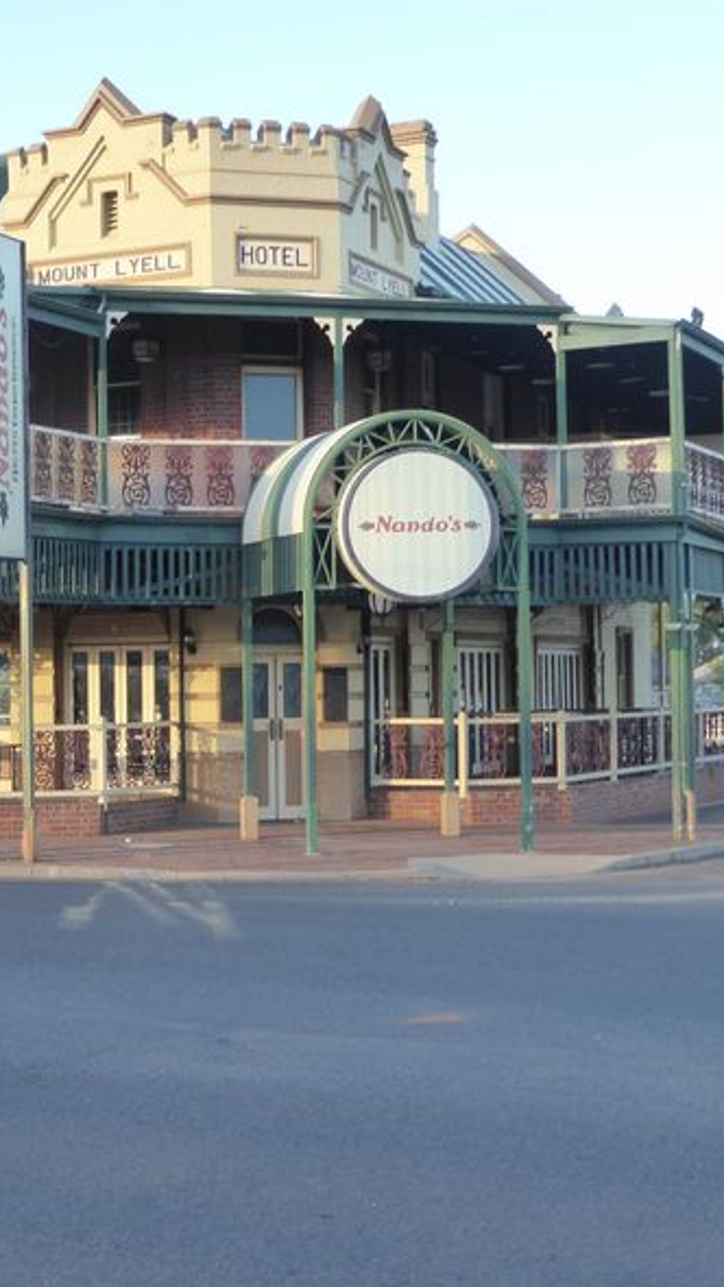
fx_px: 2320
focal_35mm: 68
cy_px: 639
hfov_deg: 17.3
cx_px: 7
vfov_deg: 31.0
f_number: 3.9
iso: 160
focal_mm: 7.8
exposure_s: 1/100
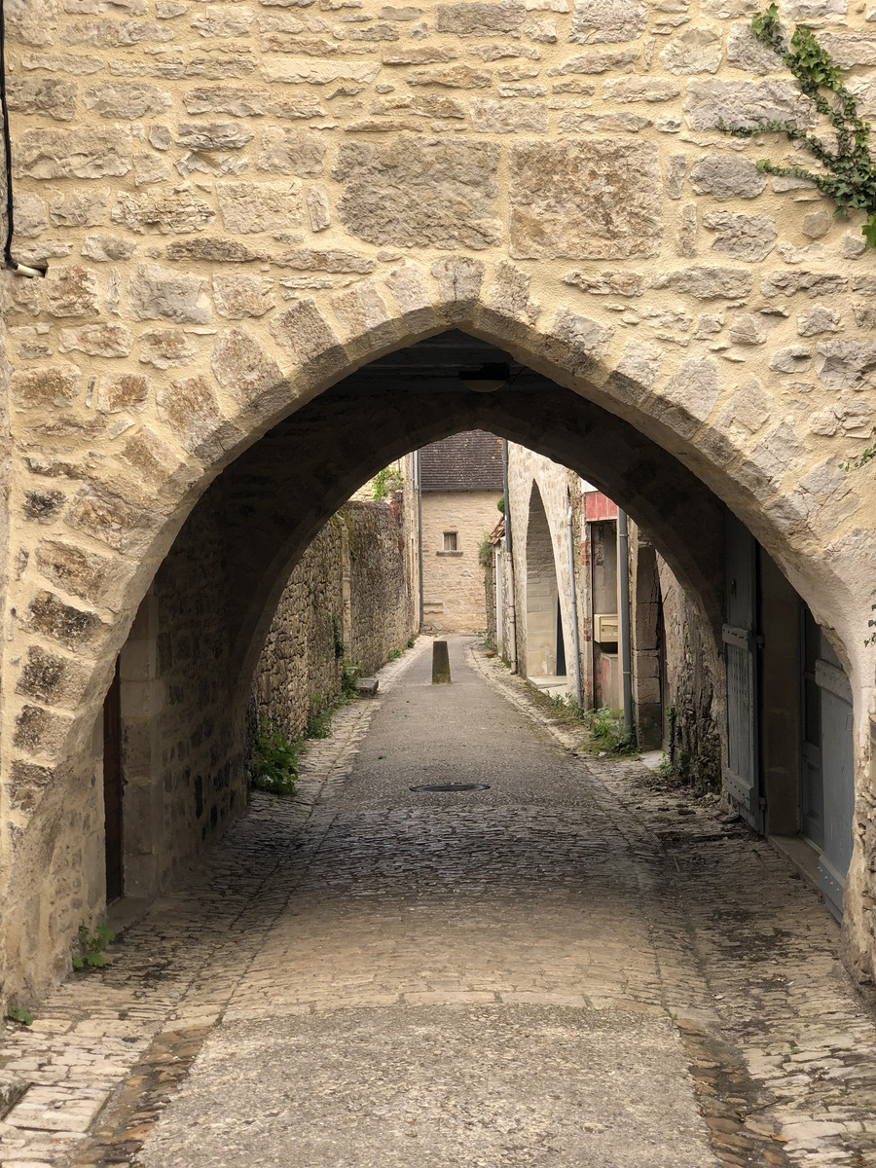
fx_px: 1755
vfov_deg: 36.8
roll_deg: +1.8
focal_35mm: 52
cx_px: 438
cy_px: 584
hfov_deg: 28.0
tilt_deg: -1.6
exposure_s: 1/120
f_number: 2.4
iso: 16
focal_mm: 6
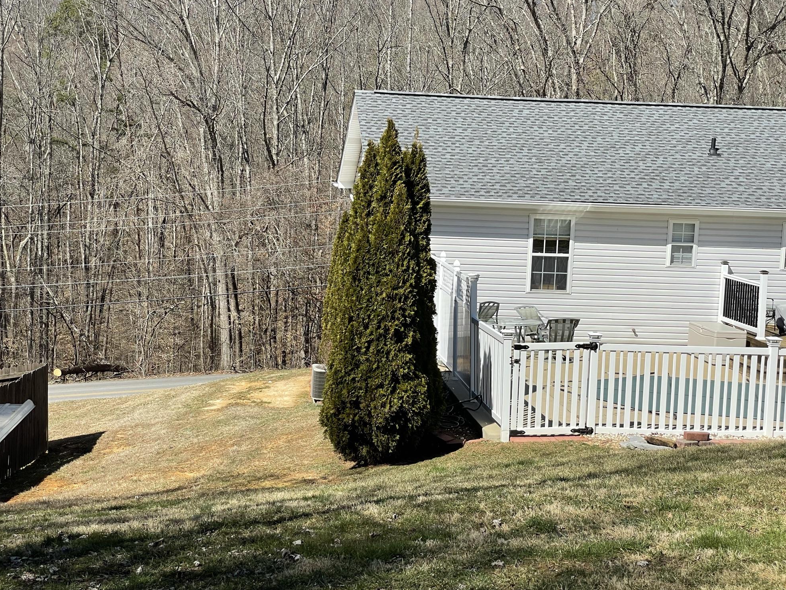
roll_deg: -2.1
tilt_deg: -5.5
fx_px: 1226
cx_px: 392
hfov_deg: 35.5
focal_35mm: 54
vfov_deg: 27.0
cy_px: 298
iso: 25
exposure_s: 1/1410
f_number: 2
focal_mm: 6
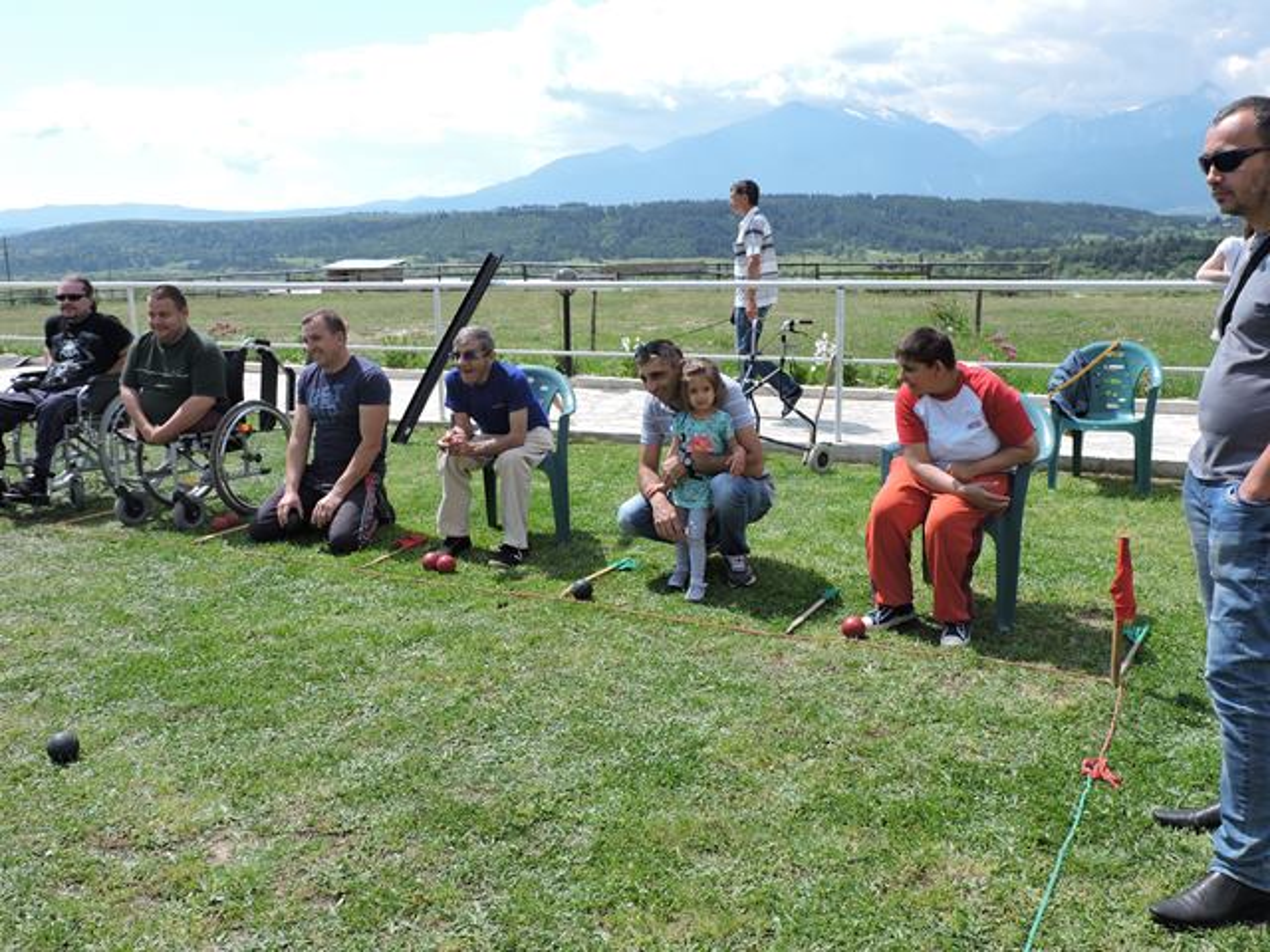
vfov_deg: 42.9
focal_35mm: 33
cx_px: 635
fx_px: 1211
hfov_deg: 55.4
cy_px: 476
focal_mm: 5.9
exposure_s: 1/800
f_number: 3.2
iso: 100
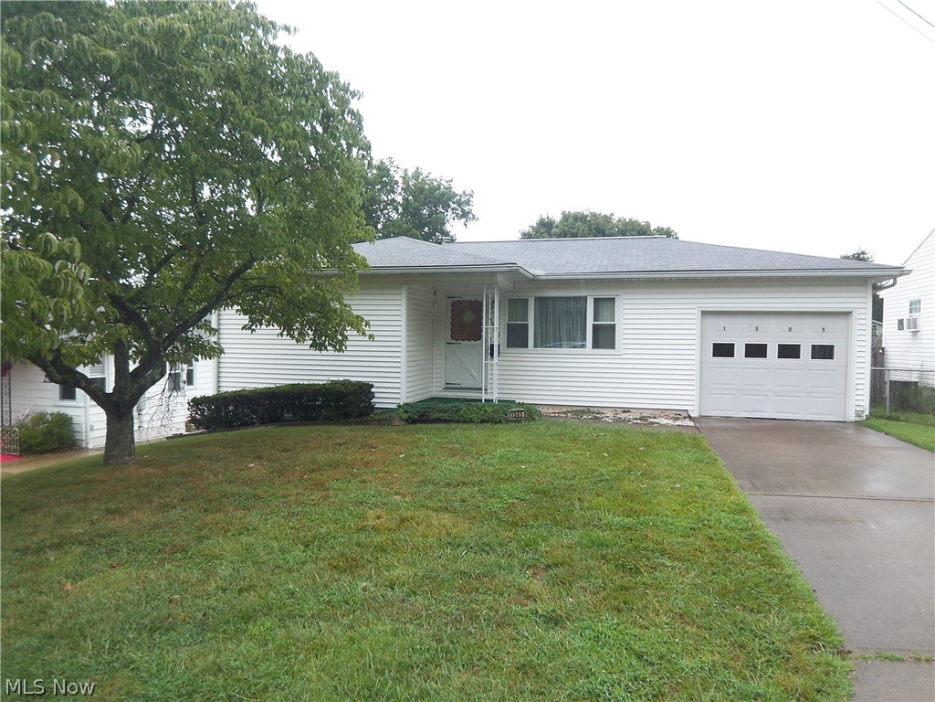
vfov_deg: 58.9
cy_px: 351
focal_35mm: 23
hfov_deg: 73.9
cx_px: 468
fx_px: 621
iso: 50
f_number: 2.8
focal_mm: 3.8
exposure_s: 1/160
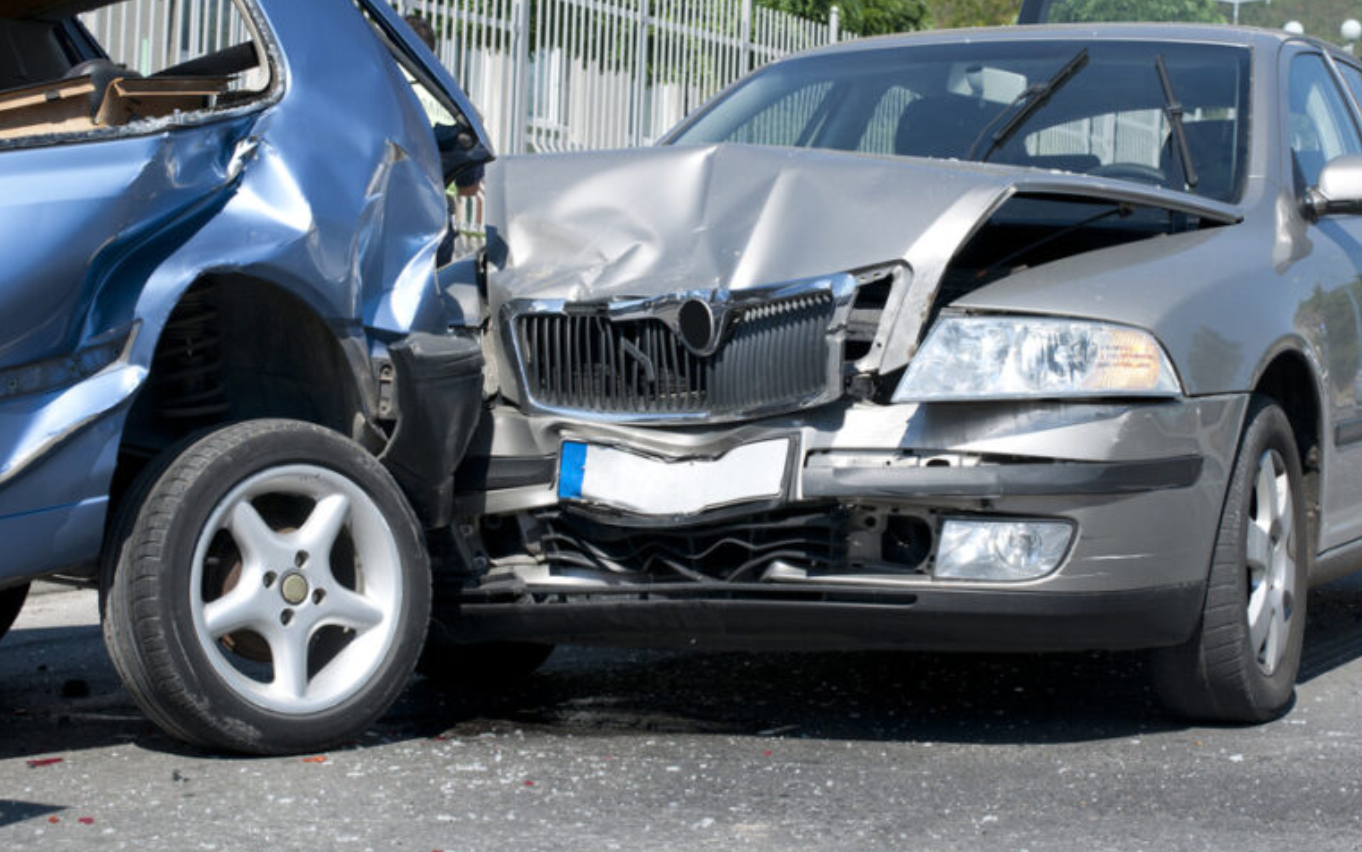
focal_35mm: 77
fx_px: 2859
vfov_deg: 16.9
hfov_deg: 26.8
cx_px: 685
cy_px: 417
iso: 200
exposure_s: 1/320
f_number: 10
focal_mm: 50
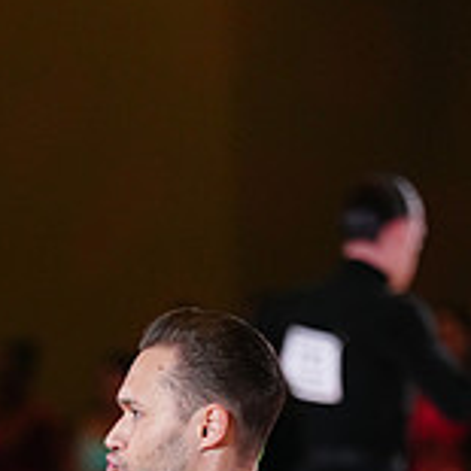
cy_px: 863
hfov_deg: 3.6
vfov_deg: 3.6
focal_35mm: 488
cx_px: 38
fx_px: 7512
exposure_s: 1/400
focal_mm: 153
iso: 2000
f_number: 2.8
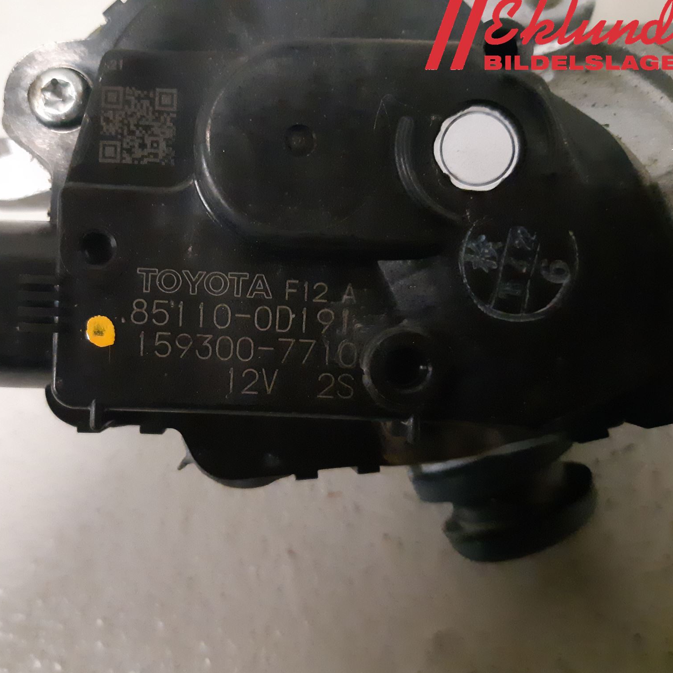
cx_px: 243
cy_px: 335
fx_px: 682
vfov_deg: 52.5
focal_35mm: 31
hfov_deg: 51.8
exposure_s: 1/112
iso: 800
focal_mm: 3.93
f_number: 1.7
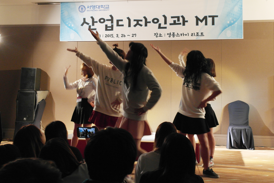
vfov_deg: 32.5
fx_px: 312
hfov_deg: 47.4
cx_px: 149
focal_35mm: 41
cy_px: 71
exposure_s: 1/10
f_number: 6.3
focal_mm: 22
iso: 800
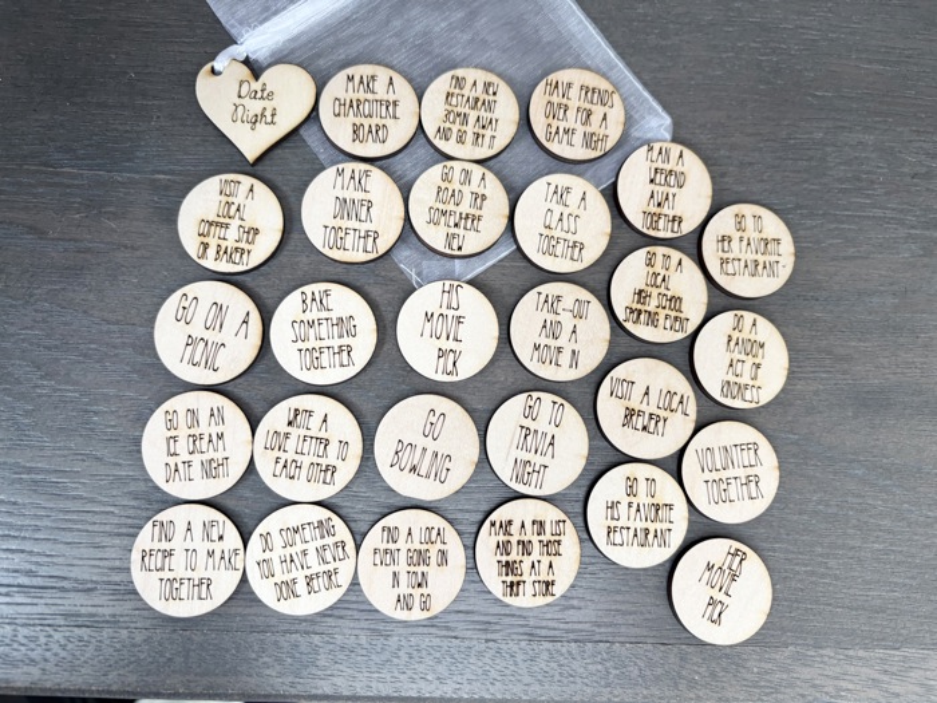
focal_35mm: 26
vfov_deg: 53.1
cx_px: 468
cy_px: 352
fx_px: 704
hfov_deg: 67.3
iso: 125
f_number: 1.6
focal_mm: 5.96
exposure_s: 1/71
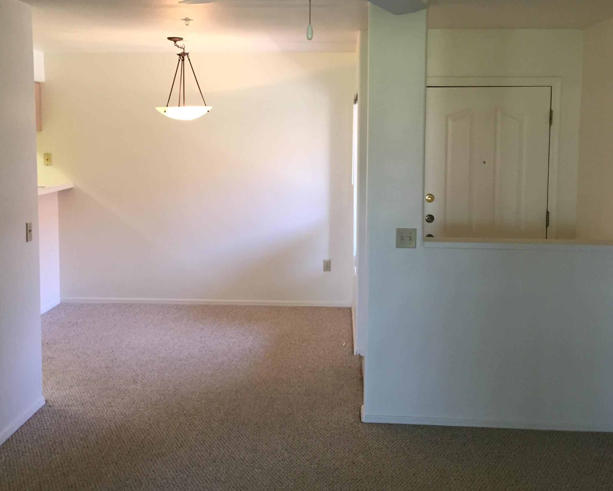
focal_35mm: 41
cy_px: 213
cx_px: 300
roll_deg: -1.2
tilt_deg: -6.4
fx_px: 744
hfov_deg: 44.8
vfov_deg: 36.4
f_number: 2.2
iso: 80
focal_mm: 4.15
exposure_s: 1/30
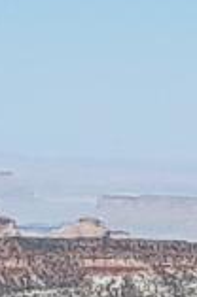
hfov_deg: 11.3
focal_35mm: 119
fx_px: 981
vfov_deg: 16.8
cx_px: 231
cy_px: 316
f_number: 1.7
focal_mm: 3.7
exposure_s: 1/2370
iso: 40
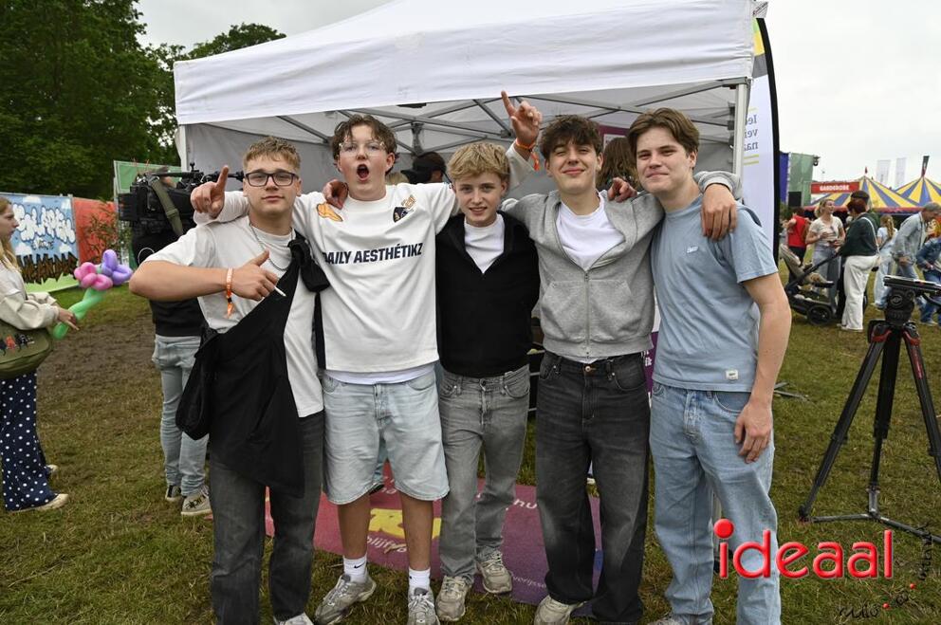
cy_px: 312
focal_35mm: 24
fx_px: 627
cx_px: 470
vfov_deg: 53.0
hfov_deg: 73.8
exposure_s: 1/125
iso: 110
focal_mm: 24
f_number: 5.6
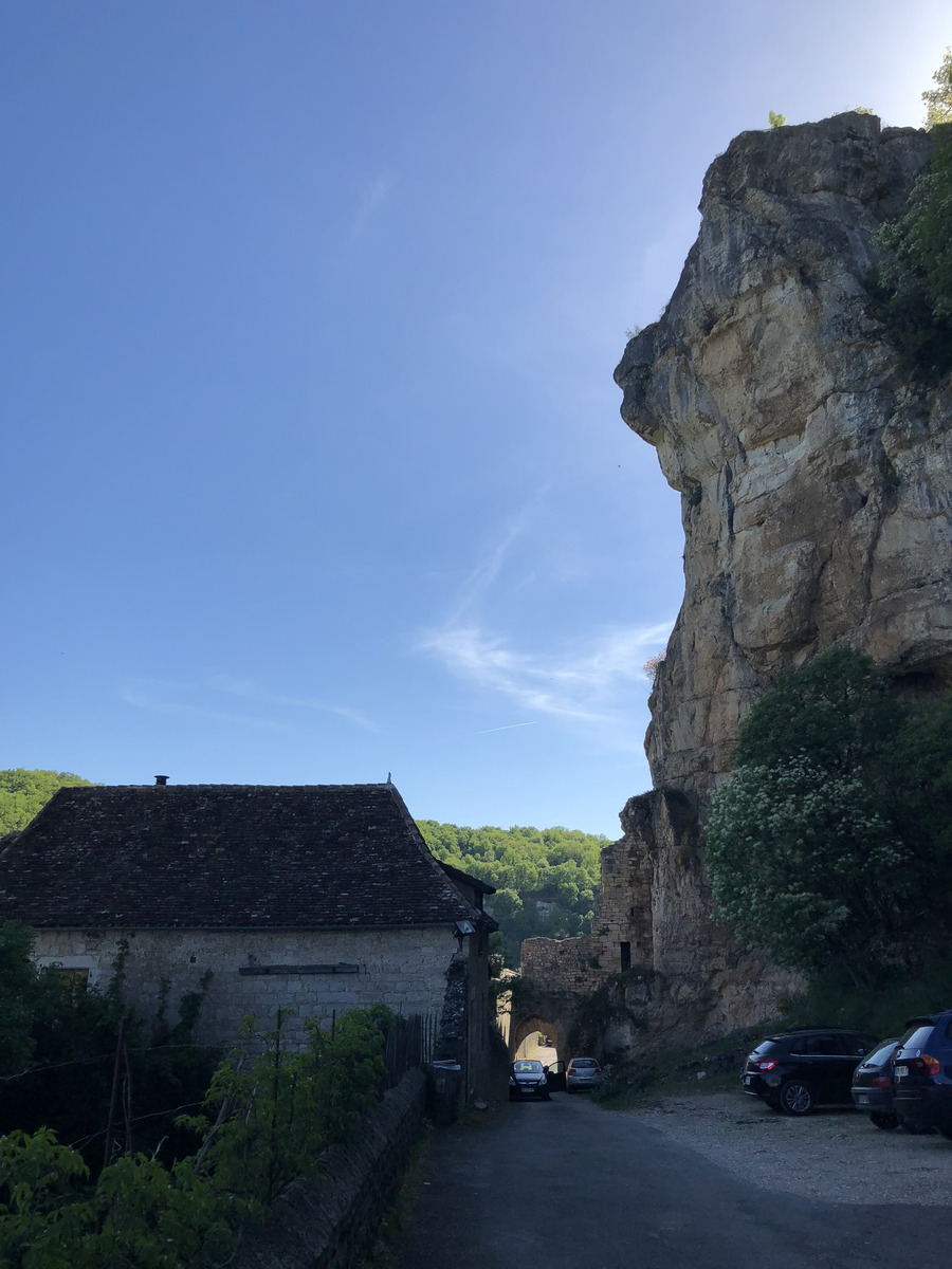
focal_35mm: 28
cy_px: 634
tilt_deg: +16.9
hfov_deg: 49.7
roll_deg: +0.2
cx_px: 476
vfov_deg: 63.4
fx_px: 1027
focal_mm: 4
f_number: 1.8
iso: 20
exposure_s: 1/2088
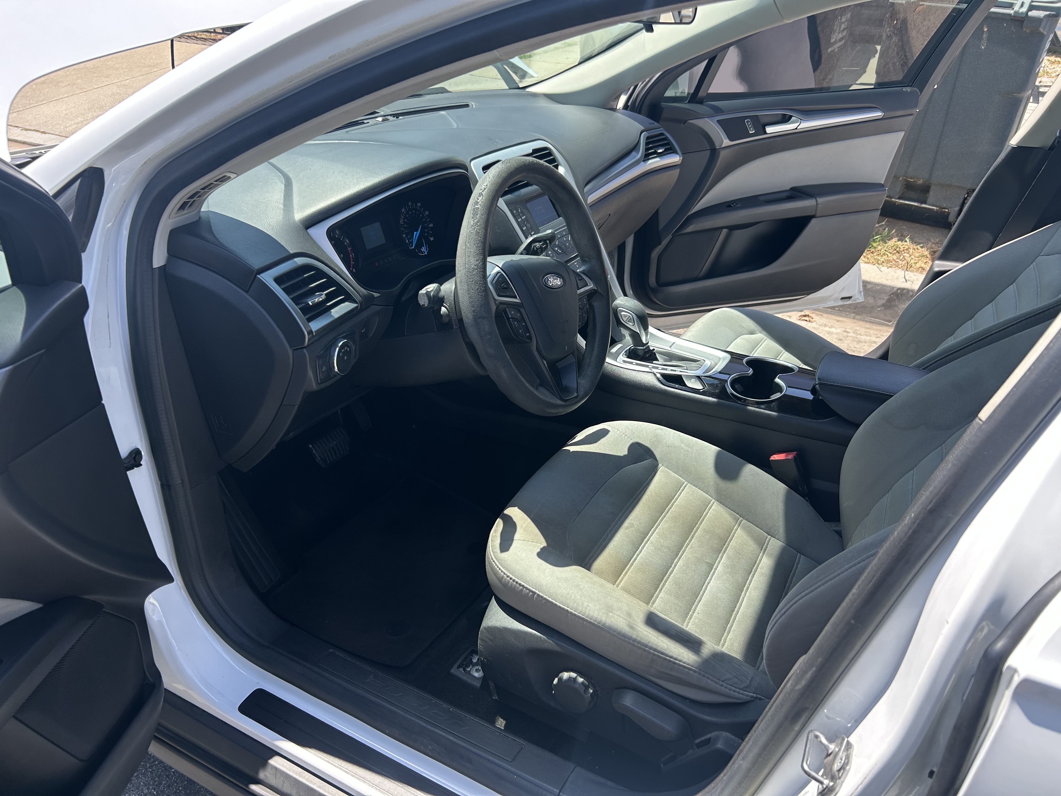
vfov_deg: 53.1
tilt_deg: -31.0
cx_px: 530
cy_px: 398
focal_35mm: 26
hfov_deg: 67.3
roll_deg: +0.2
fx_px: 797
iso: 50
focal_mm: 5.7
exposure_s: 1/827
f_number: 1.5
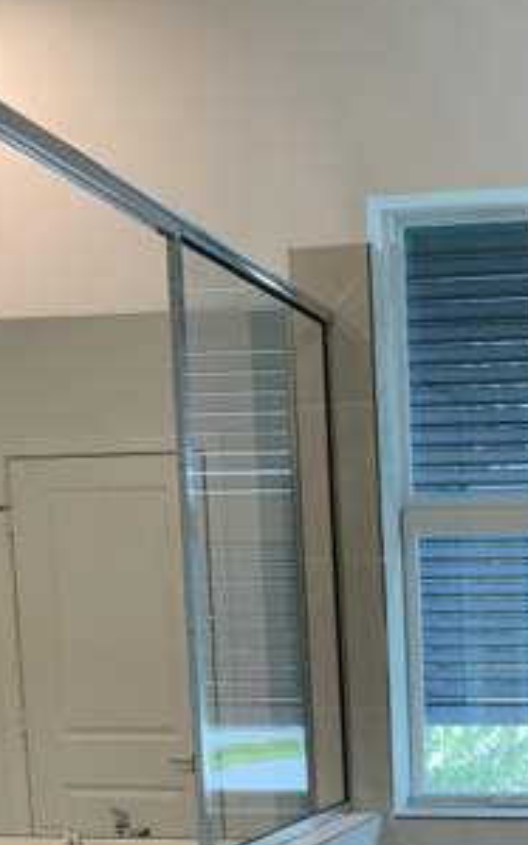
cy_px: 797
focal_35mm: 59
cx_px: 613
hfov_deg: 20.7
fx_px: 1358
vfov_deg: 32.4
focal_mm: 4.25
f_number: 1.8
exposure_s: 1/60
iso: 80
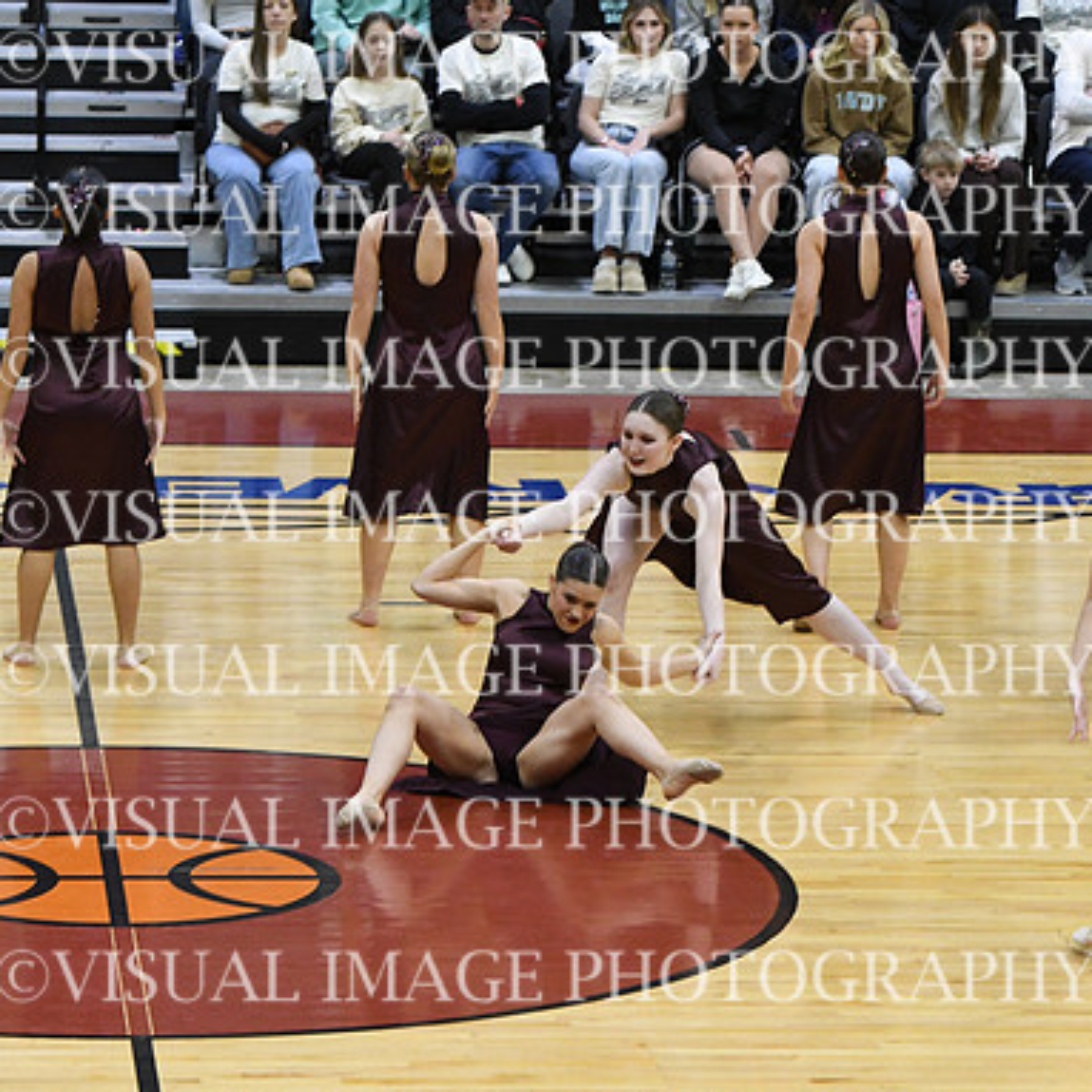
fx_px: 6745
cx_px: 546
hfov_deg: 9.3
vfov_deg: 9.3
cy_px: 593
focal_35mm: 189
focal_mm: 98
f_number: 3.5
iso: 4000
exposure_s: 1/400
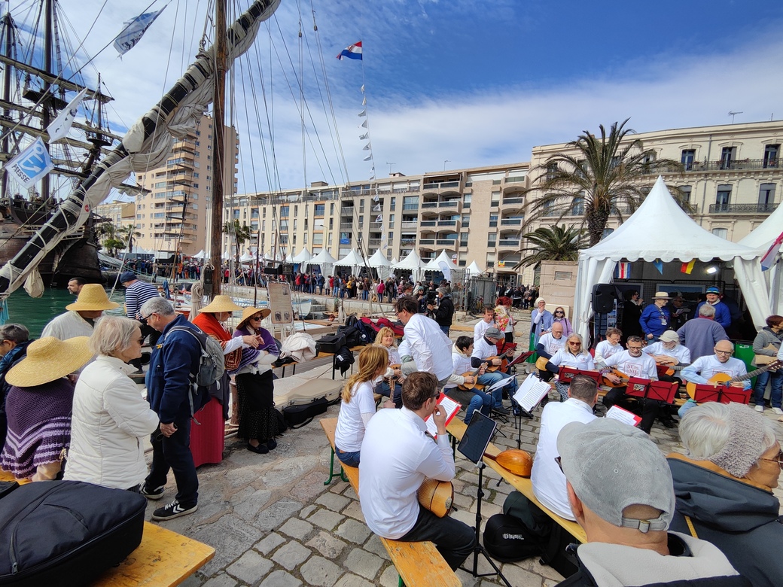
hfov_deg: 94.5
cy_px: 294
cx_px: 392
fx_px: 362
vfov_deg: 78.1
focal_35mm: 16
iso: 50
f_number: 2.4
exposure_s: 1/1139
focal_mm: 2.13
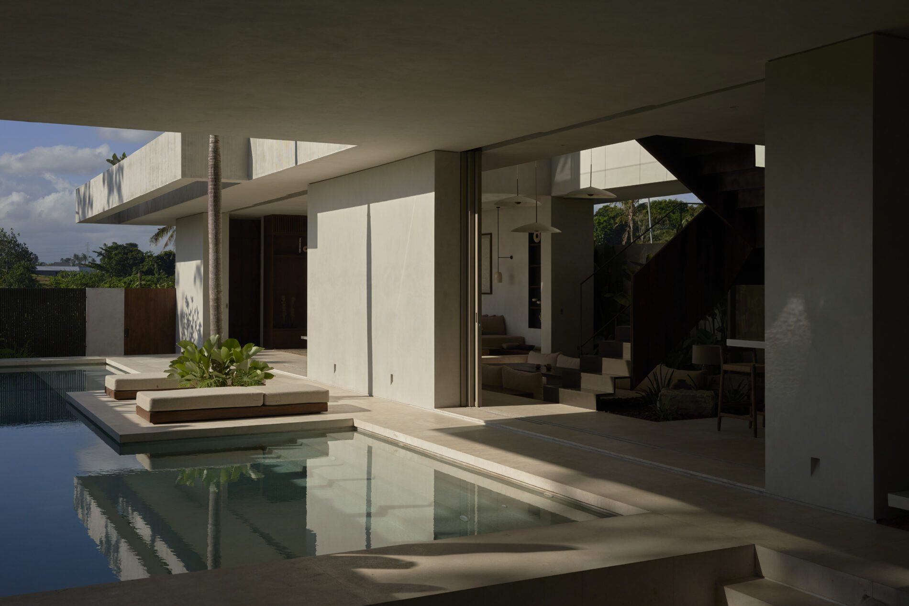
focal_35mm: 38
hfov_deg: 50.1
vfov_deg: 34.6
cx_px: 454
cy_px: 303
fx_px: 972
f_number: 8
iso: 640
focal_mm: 38.5
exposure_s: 1/3200
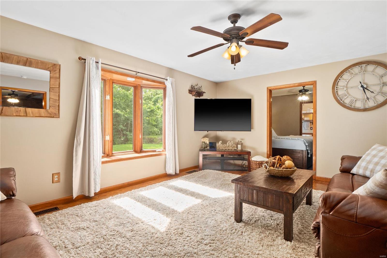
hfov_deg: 90.0
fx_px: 193
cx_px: 194
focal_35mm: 18
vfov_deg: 67.4
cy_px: 129
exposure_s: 1/10
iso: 640
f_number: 9
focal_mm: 9
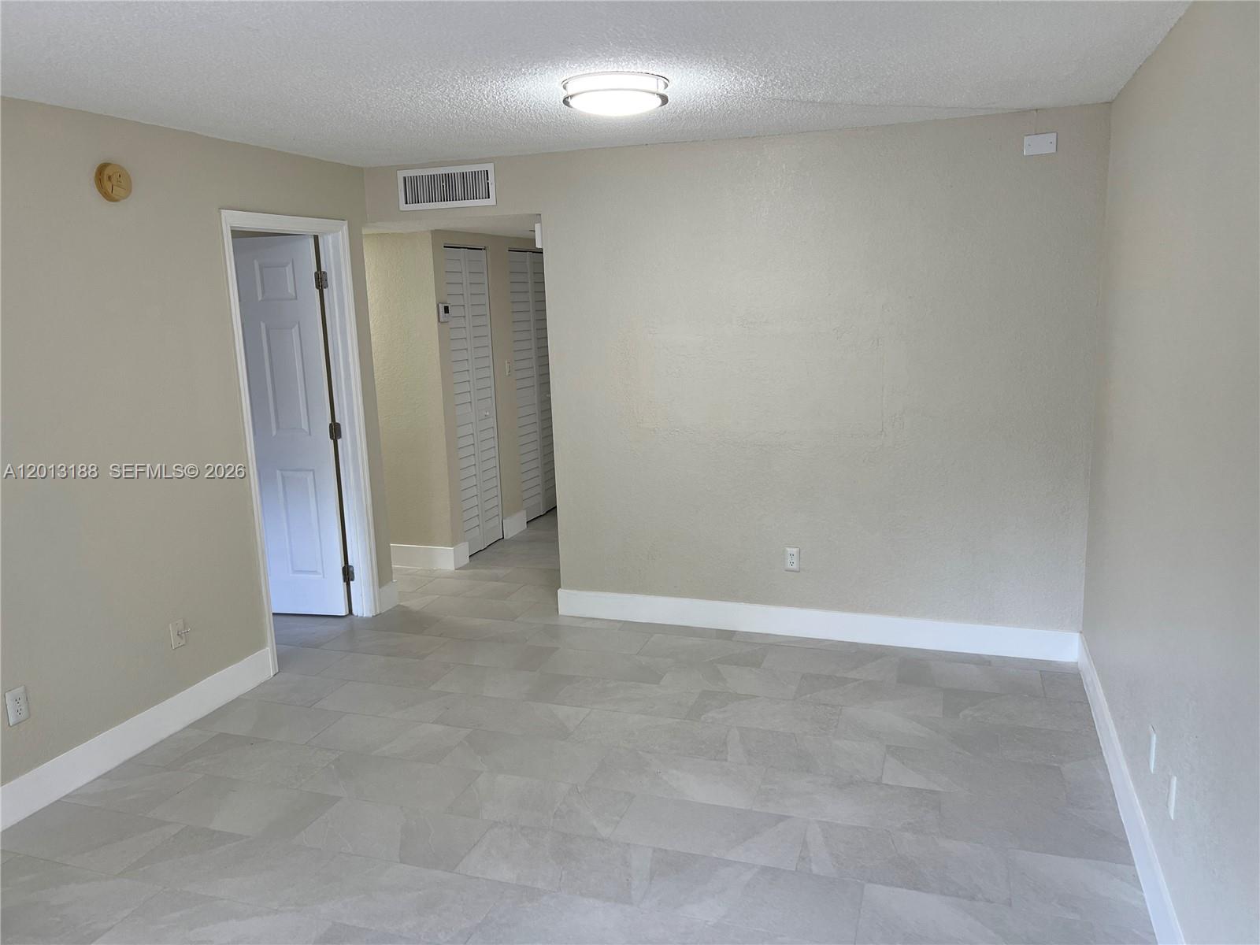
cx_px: 630
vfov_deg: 53.1
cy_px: 472
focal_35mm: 26
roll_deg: +1.6
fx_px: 946
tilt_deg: -10.7
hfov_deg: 67.3
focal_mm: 5.7
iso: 80
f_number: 1.5
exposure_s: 1/120
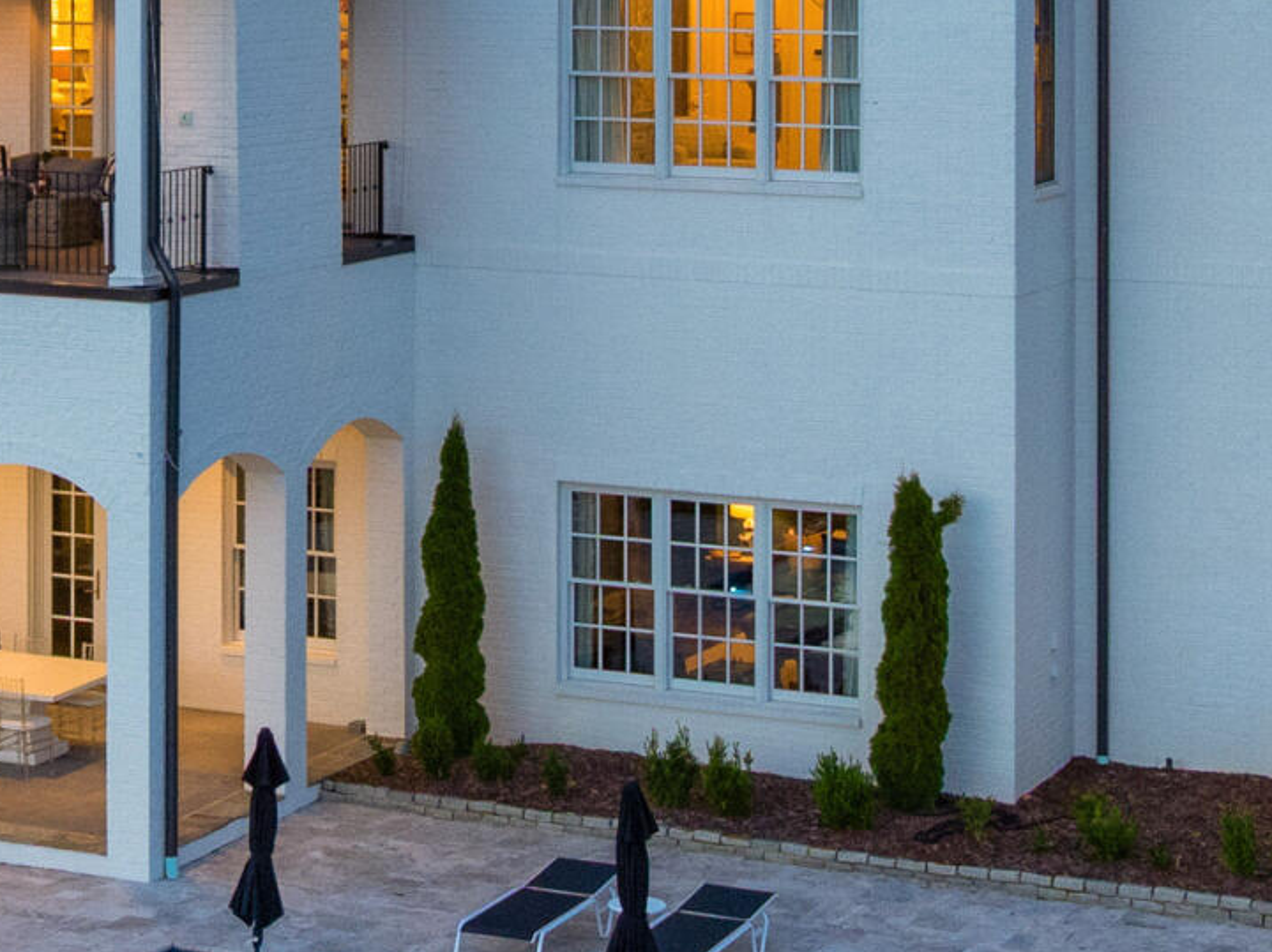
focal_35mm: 100
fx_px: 3672
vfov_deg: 14.4
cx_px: 292
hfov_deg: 19.5
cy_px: -125
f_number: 5.6
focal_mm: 12.29
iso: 400
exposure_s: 1/8
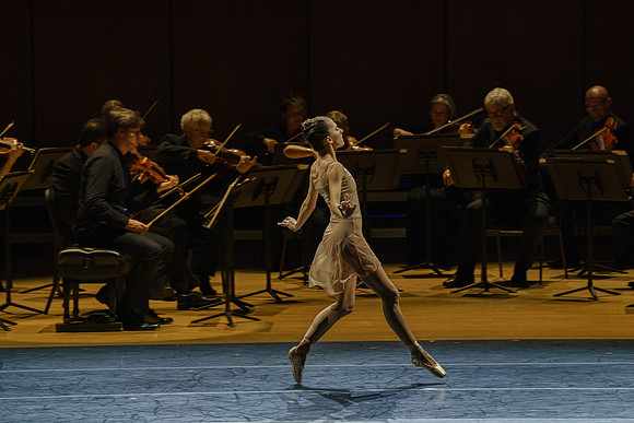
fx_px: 5031
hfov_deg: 7.2
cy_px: 230
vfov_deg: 4.8
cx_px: 326
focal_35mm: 286
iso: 4000
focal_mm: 262
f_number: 10
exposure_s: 1/250
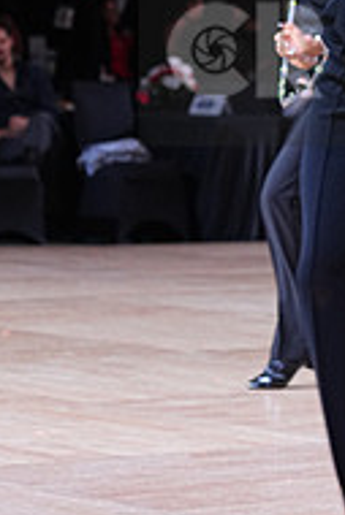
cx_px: 515
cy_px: 57
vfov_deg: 9.6
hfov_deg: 6.4
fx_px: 3070
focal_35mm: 214
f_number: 4
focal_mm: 70
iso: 1250
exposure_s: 1/250
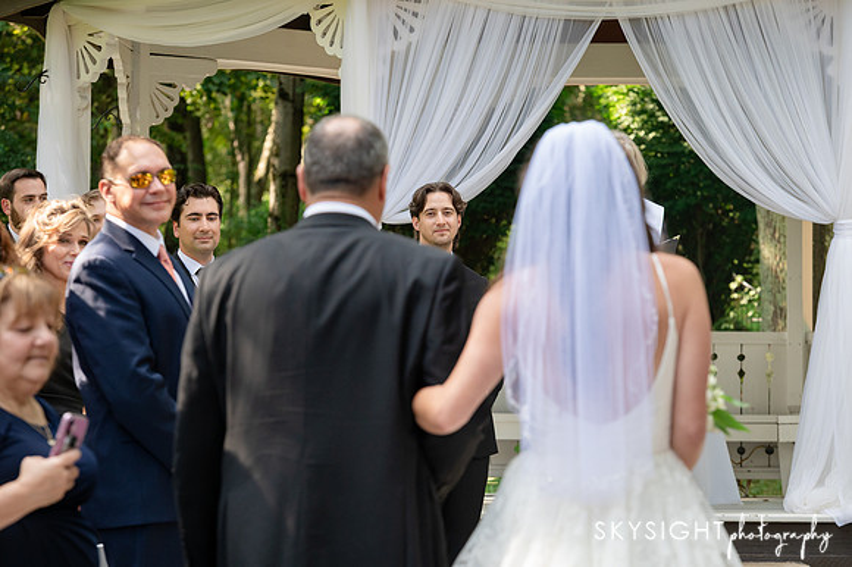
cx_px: 426
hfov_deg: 13.1
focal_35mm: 157
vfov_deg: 8.7
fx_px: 3723
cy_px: 284
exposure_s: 1/500
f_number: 6.3
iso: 1600
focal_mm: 155
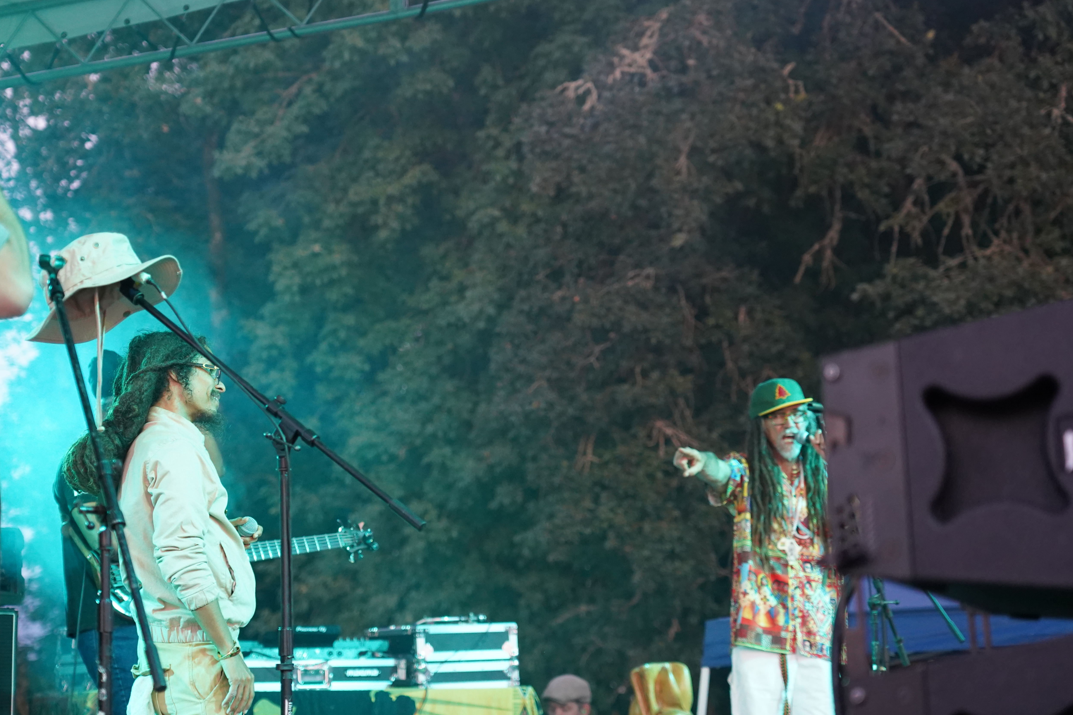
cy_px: 366
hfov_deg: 21.4
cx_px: 457
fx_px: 2831
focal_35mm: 95
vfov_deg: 14.4
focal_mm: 79
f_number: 4
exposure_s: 1/160
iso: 4000
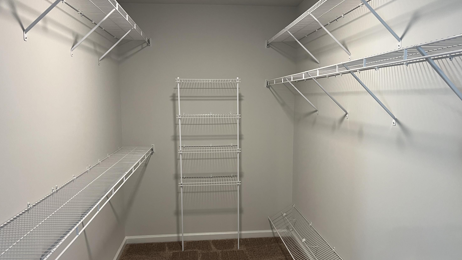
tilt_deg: -8.4
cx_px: 236
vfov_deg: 40.1
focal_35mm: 29
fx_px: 355
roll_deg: +0.2
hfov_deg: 66.1
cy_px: 147
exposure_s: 1/60
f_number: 1.5
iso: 100
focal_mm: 5.7
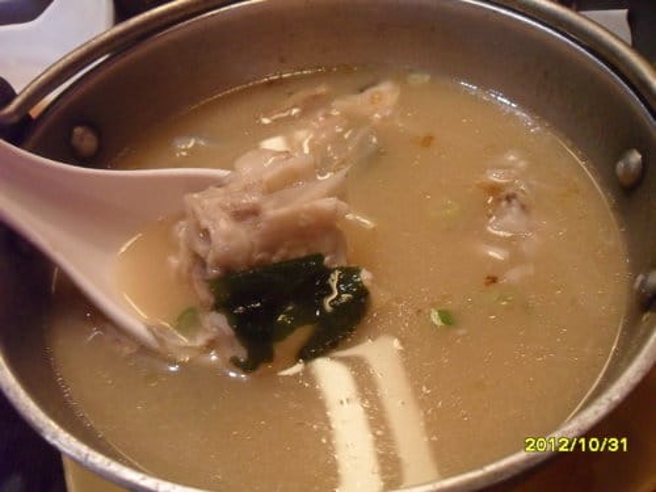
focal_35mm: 35
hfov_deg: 52.6
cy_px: 246
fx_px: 663
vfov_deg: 40.7
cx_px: 328
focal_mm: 6.2
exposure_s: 1/20
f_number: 2.8
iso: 400
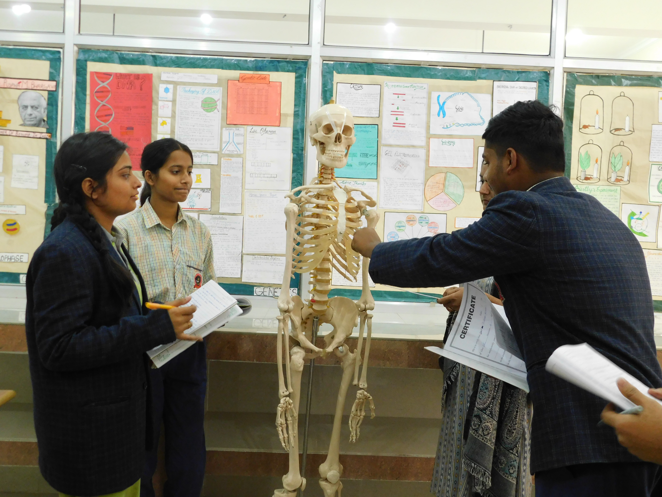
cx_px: 331
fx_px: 765
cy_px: 248
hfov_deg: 46.8
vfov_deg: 36.0
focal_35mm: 40
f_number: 3.6
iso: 400
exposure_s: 1/15
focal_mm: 7.1
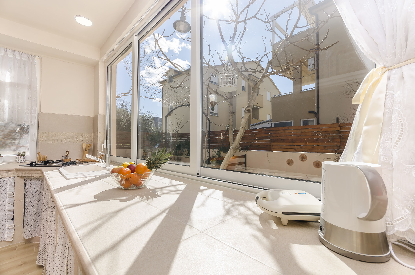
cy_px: 138
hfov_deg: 100.5
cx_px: 208
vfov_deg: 77.1
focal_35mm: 15
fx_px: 173
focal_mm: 10
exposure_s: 1/200
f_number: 8
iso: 100
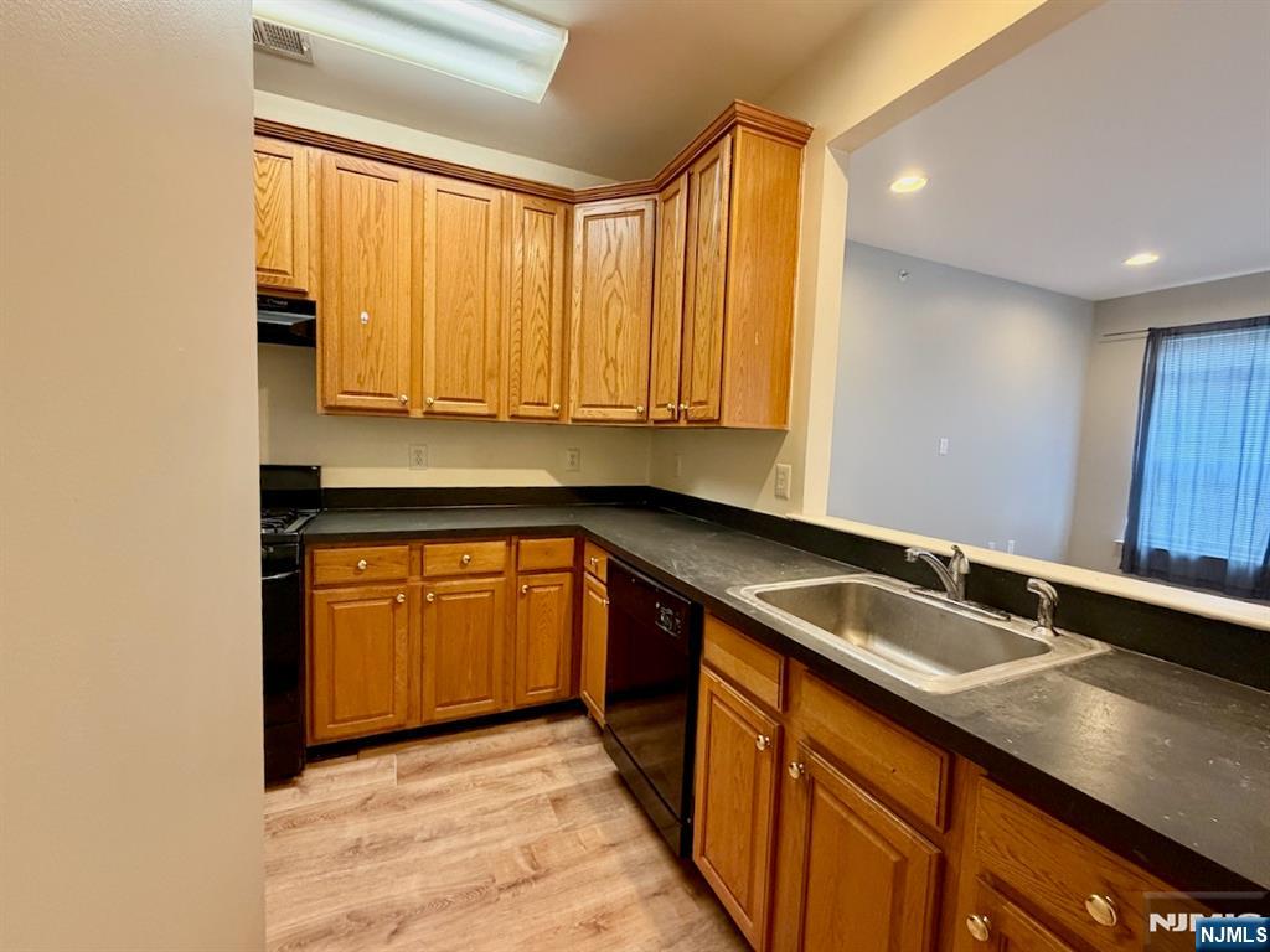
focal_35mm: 14
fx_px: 514
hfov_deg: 102.1
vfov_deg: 85.7
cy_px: 476
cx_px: 635
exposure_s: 1/60
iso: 400
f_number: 2.2
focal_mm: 2.22
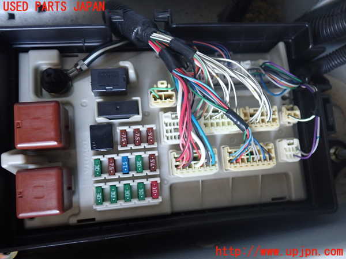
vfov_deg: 46.8
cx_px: 173
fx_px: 300
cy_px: 130
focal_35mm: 30
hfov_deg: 60.0
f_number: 2.3
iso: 400
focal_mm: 5.4
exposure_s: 1/30
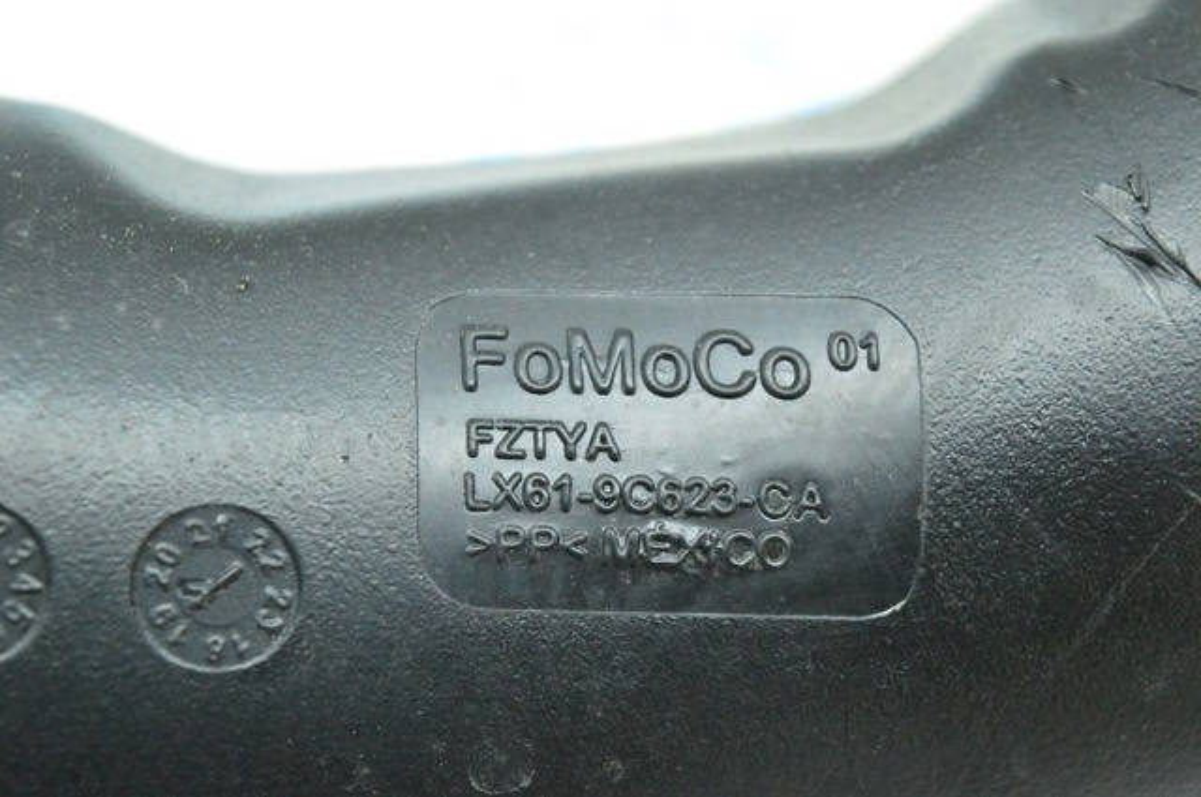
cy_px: 398
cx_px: 600
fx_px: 2749
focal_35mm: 82
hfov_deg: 24.6
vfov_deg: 16.5
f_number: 6.3
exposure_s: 1/100
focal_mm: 55
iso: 6400
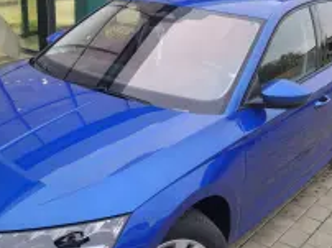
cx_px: 123
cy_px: 136
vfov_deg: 35.0
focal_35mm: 41
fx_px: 393
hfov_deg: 45.4
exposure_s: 1/50
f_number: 1.8
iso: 50
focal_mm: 5.4
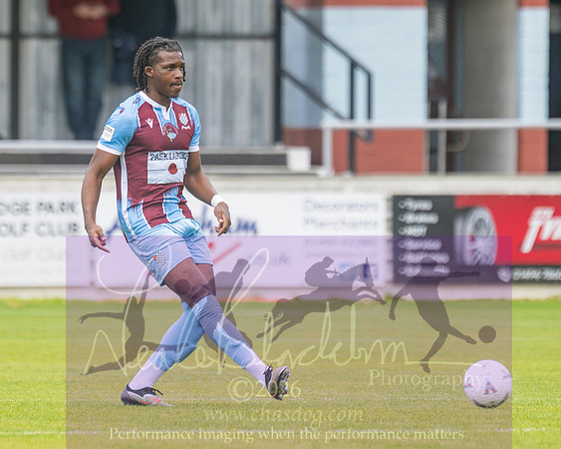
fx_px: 15169
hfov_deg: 2.1
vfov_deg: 1.7
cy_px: 122
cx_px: 193
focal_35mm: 914
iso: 800
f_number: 2.8
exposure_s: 1/1250
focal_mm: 300
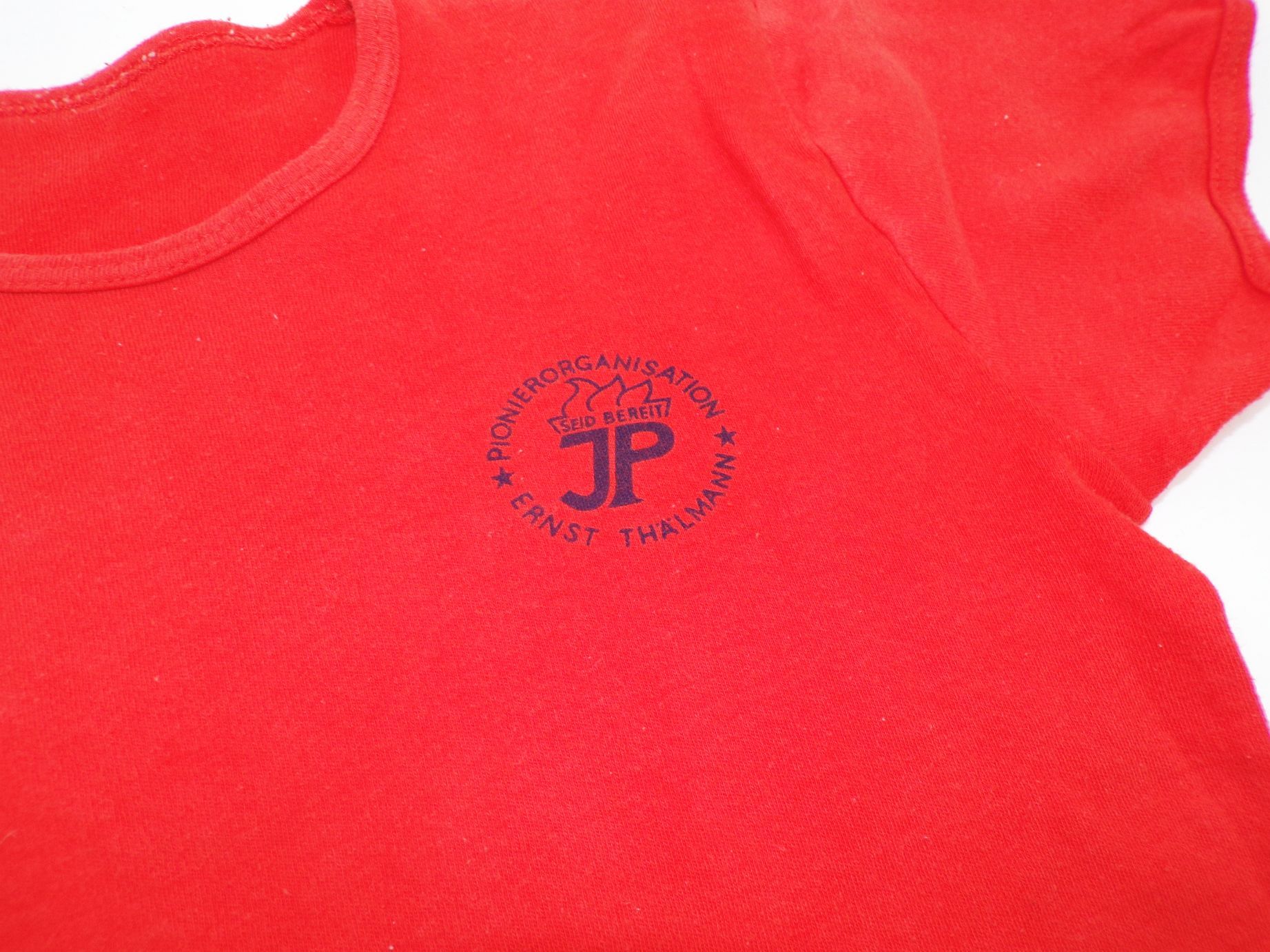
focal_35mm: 24
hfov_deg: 71.6
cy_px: 476
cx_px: 635
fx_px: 880
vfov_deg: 56.8
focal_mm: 4.3
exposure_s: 1/70
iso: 80
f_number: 3
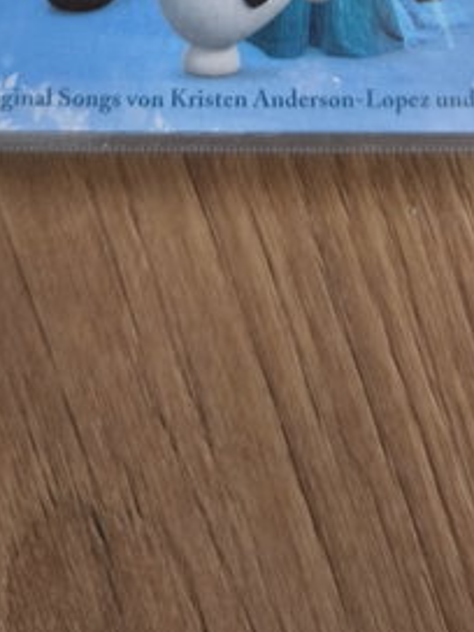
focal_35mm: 70
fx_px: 1278
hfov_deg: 21.0
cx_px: 288
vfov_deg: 22.6
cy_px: -324
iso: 640
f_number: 1.6
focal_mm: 6.57
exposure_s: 1/50
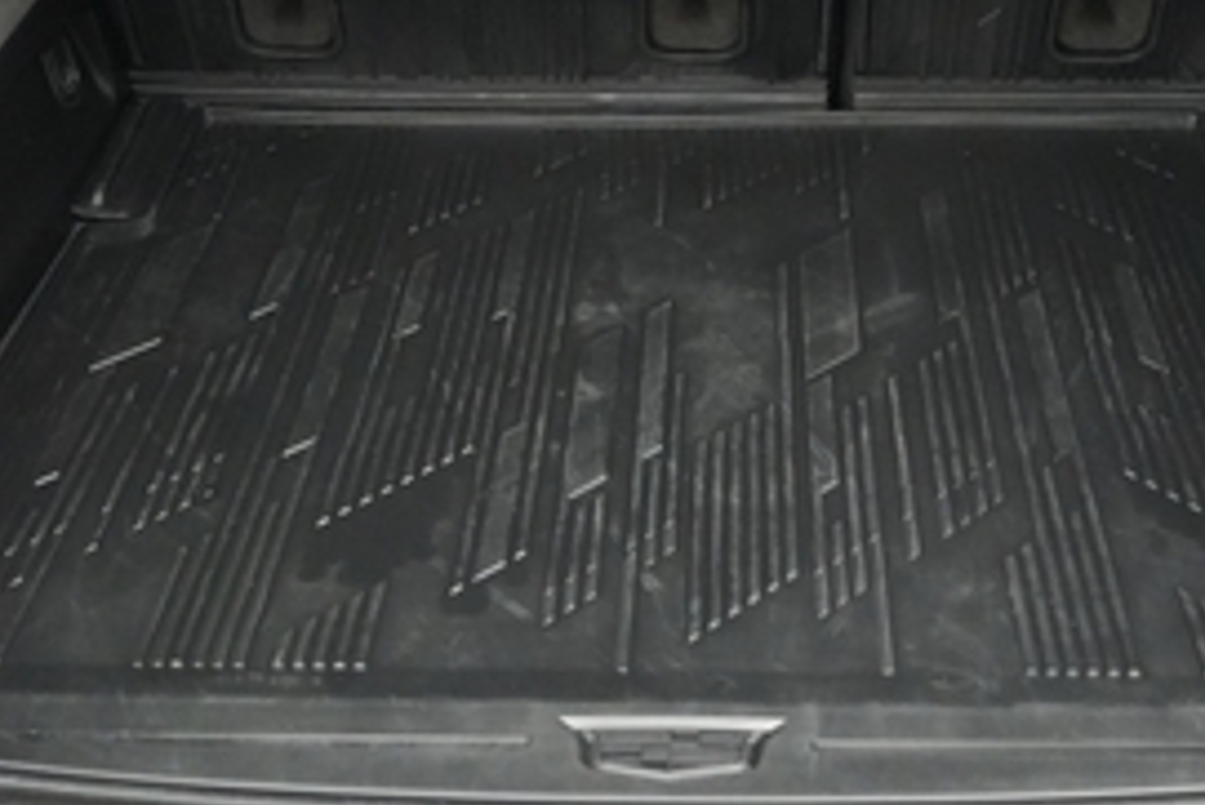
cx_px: 703
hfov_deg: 33.8
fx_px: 1976
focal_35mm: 59
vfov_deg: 22.7
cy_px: 160
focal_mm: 25
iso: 12800
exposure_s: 1/160
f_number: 2.8
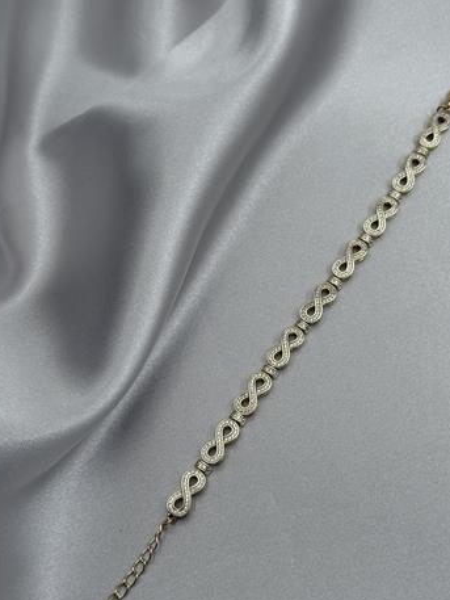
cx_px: 249
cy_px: 328
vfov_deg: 34.3
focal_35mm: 56
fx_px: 970
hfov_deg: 26.1
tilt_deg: -67.1
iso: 64
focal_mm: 6.76
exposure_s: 1/1642
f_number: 1.78
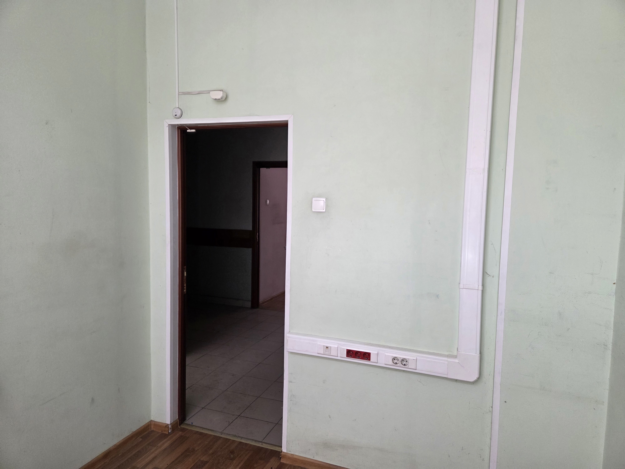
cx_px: 312
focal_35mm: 23
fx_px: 415
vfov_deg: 58.9
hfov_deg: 73.9
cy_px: 234
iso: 250
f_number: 1.8
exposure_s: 1/100
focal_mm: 5.4
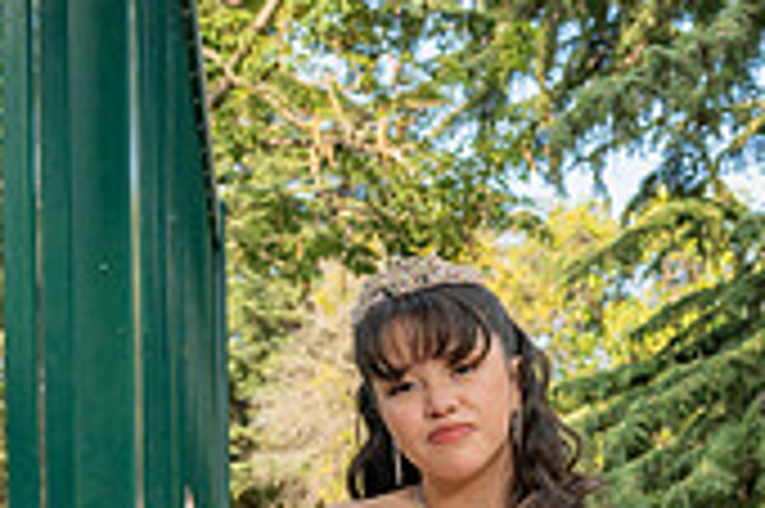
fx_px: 2611
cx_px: 918
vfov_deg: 10.7
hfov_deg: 16.0
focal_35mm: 123
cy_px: 798
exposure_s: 1/250
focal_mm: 36
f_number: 6.3
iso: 160
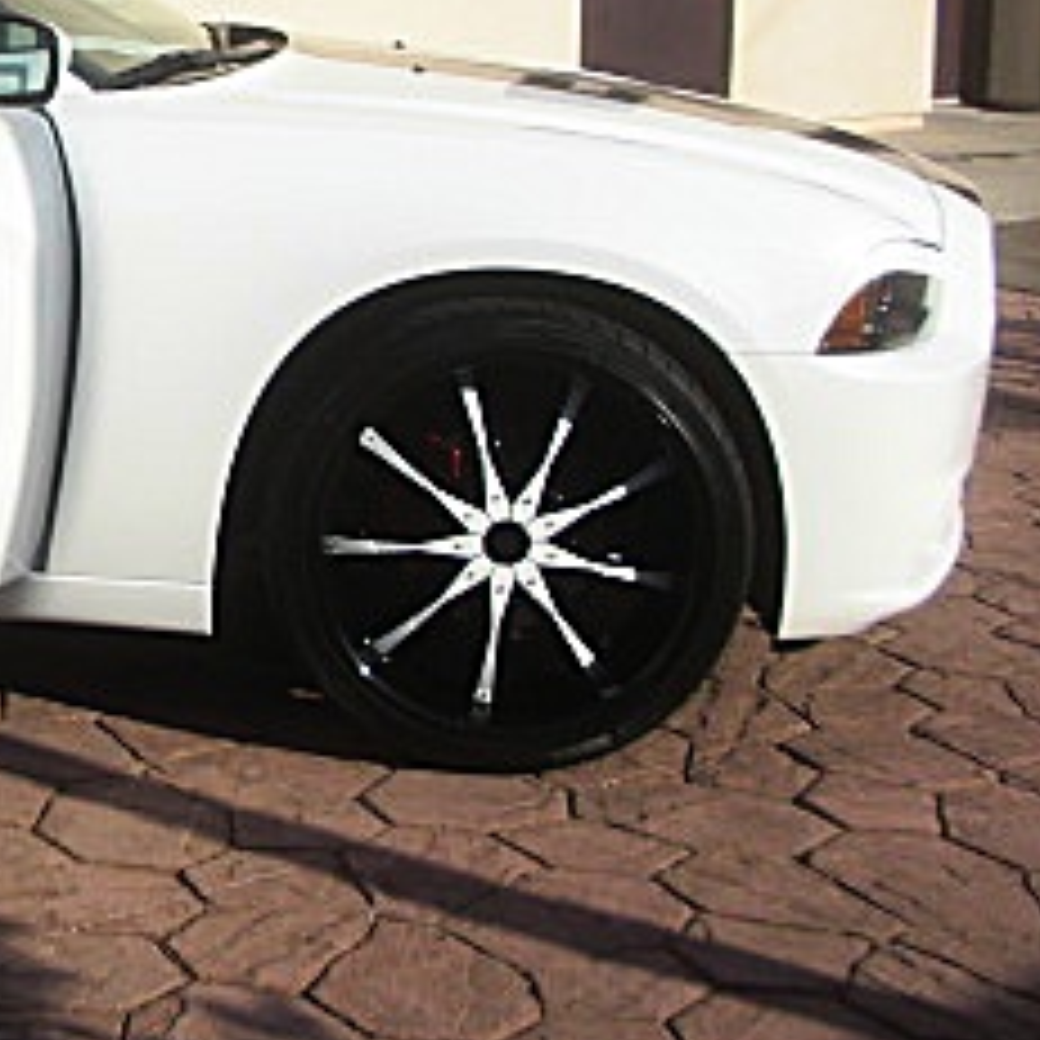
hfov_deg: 18.3
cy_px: 320
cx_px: -324
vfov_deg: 19.6
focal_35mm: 88
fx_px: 2991
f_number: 7.9
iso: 50
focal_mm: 6.3
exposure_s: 1/200
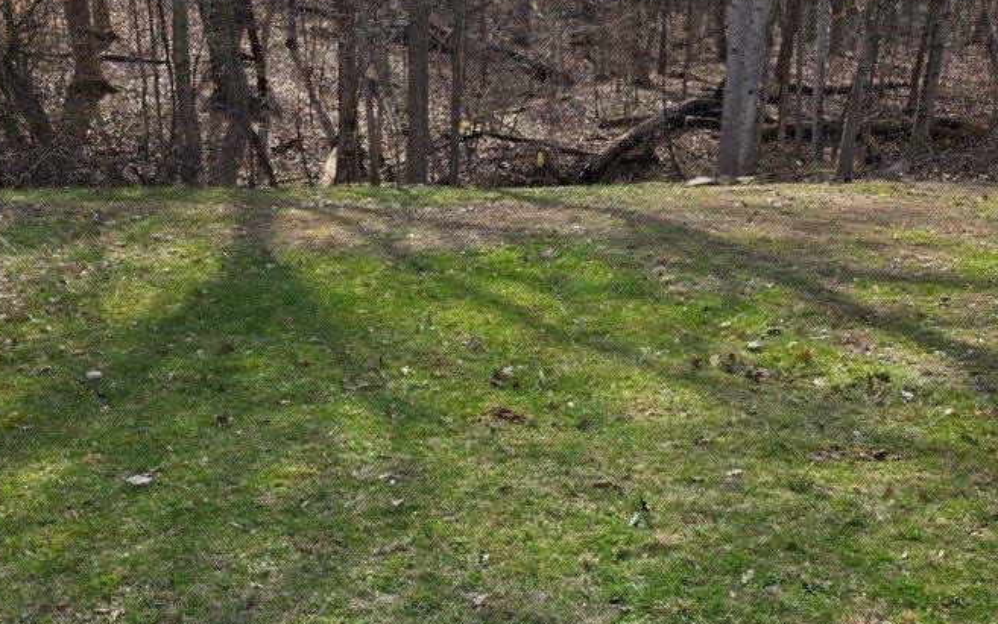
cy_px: 463
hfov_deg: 51.5
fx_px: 1034
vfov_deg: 33.0
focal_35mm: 38
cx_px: 513
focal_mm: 6.3
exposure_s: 1/2579
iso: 80
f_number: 1.7
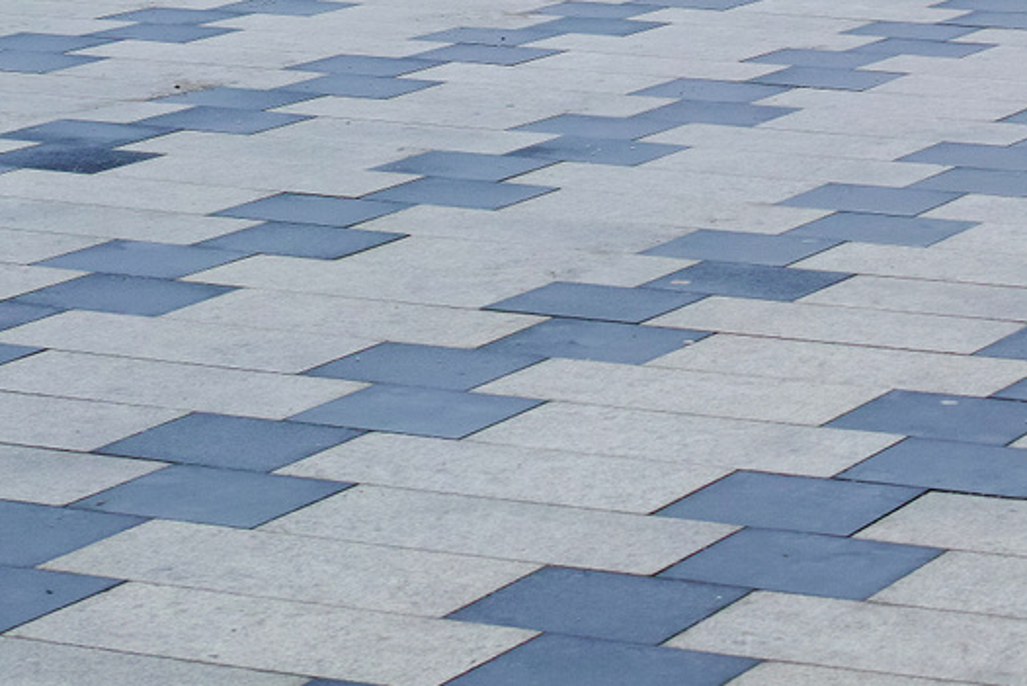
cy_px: -268
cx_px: 1119
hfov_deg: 13.1
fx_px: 4394
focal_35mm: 154
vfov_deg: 8.8
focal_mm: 30
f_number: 5
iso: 100
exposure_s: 1/125
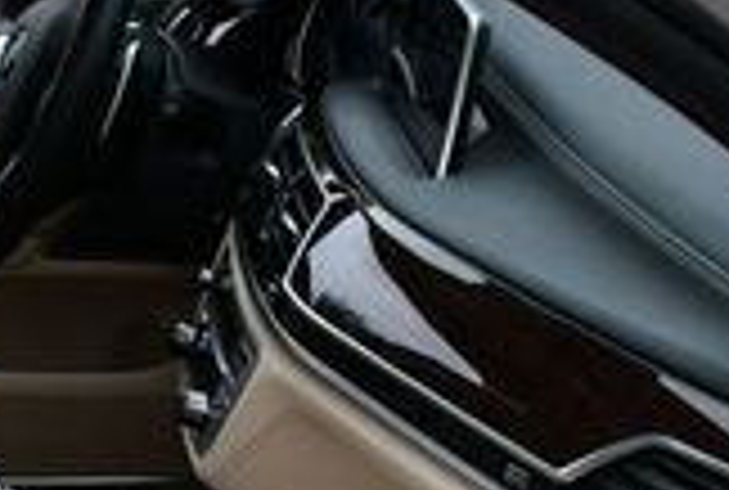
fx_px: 2883
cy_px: 620
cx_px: -212
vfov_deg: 9.6
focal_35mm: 142
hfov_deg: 13.9
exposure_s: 1/250
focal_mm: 18
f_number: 5.6
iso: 320
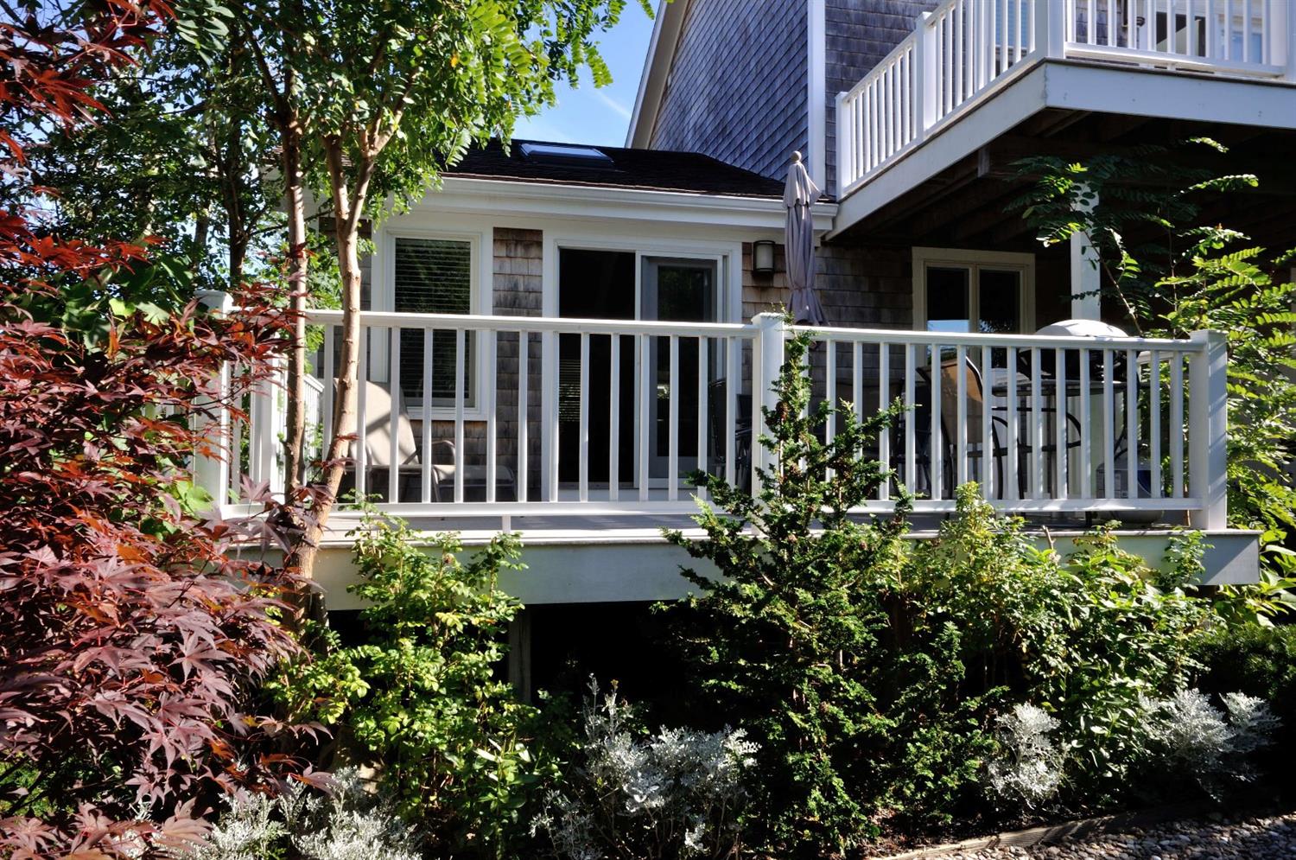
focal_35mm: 27
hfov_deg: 67.5
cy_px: 430
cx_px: 648
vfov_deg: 47.8
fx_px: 970
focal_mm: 18
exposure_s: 1/50
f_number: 18
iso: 200
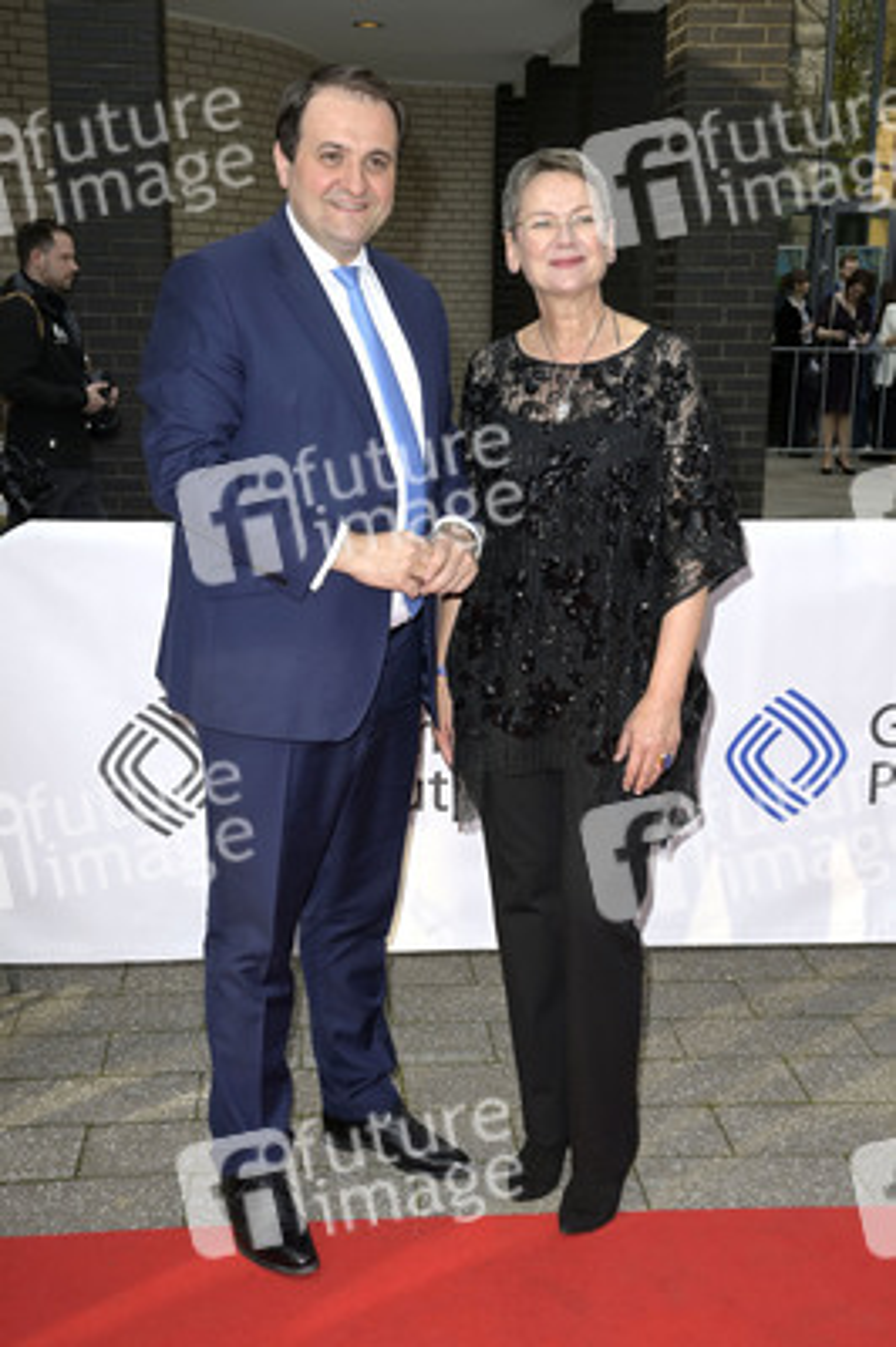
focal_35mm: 45
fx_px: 1683
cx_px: 448
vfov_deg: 43.6
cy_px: 674
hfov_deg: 29.8
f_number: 11
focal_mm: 45
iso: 500
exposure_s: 1/250
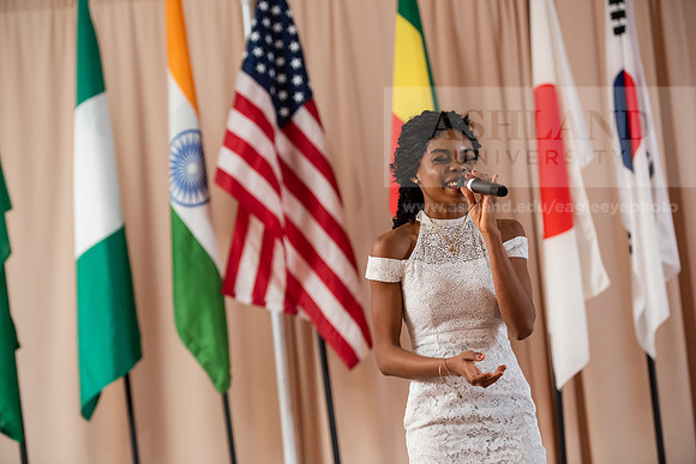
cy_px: 232
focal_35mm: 102
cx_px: 348
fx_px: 1972
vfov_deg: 13.4
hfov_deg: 20.0
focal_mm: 102
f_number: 3.2
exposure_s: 1/200
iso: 2000
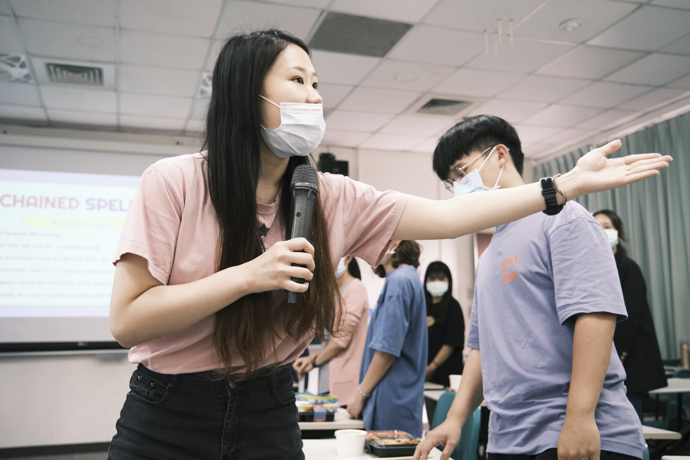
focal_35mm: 34
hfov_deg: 55.8
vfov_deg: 38.9
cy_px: 230
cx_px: 345
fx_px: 652
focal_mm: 22.7
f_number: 2.8
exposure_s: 1/60
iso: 400
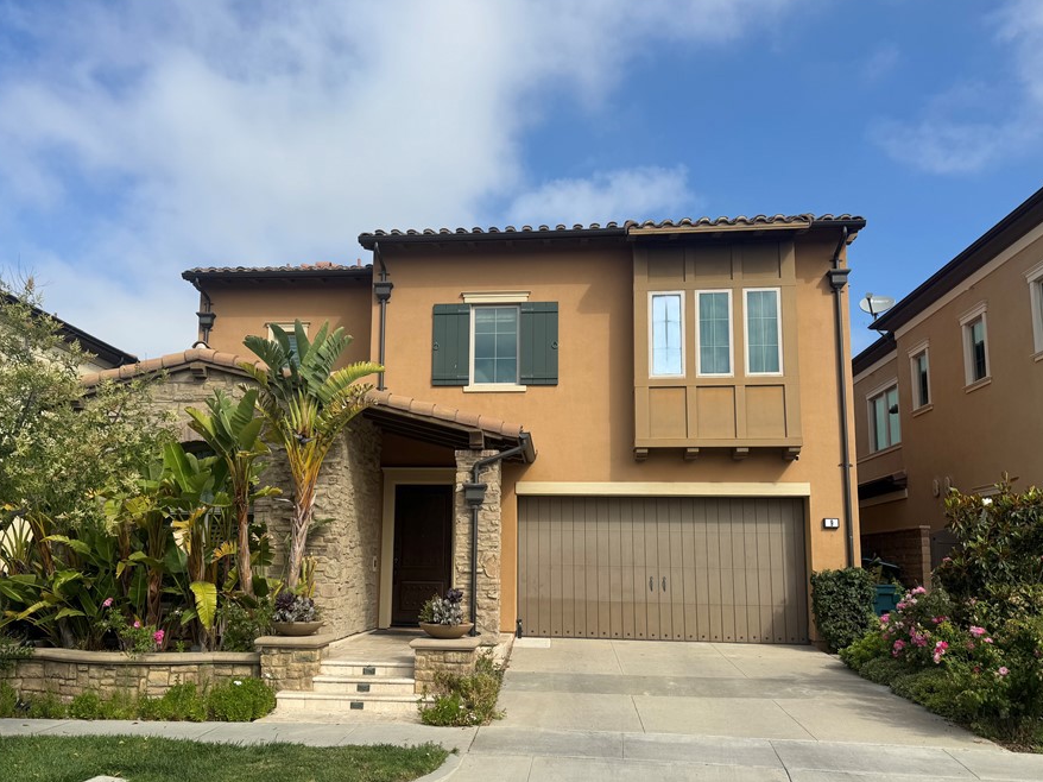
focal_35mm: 28
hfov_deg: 63.3
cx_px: 459
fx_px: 843
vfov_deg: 49.6
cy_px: 442
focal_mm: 6.76
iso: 80
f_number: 1.78
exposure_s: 1/4608
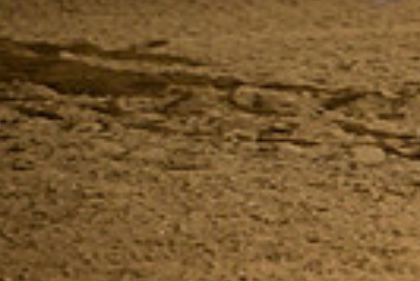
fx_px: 10184
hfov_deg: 2.4
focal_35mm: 872
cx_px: 897
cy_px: -216
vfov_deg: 1.6
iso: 2500
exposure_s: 1/200
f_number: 4
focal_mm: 200
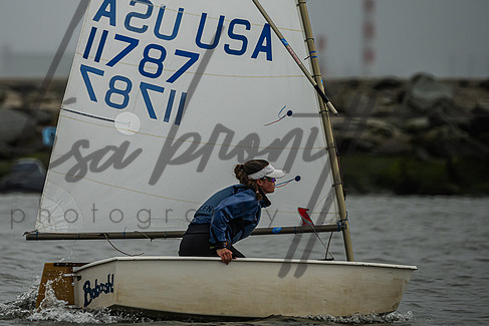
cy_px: 70
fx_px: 8777
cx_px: 131
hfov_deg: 3.2
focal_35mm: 646
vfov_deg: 2.1
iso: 320
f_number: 5.6
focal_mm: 400
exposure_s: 1/5000
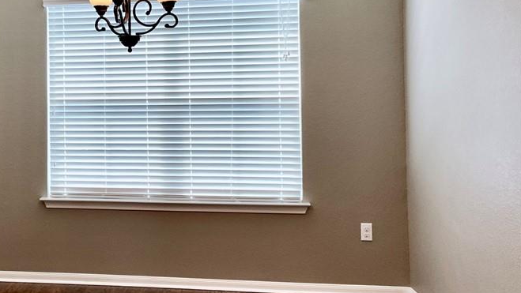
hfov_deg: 44.6
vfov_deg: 26.9
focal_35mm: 44
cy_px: 93
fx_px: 608
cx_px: 119
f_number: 1.6
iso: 125
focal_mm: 4.2
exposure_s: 1/120
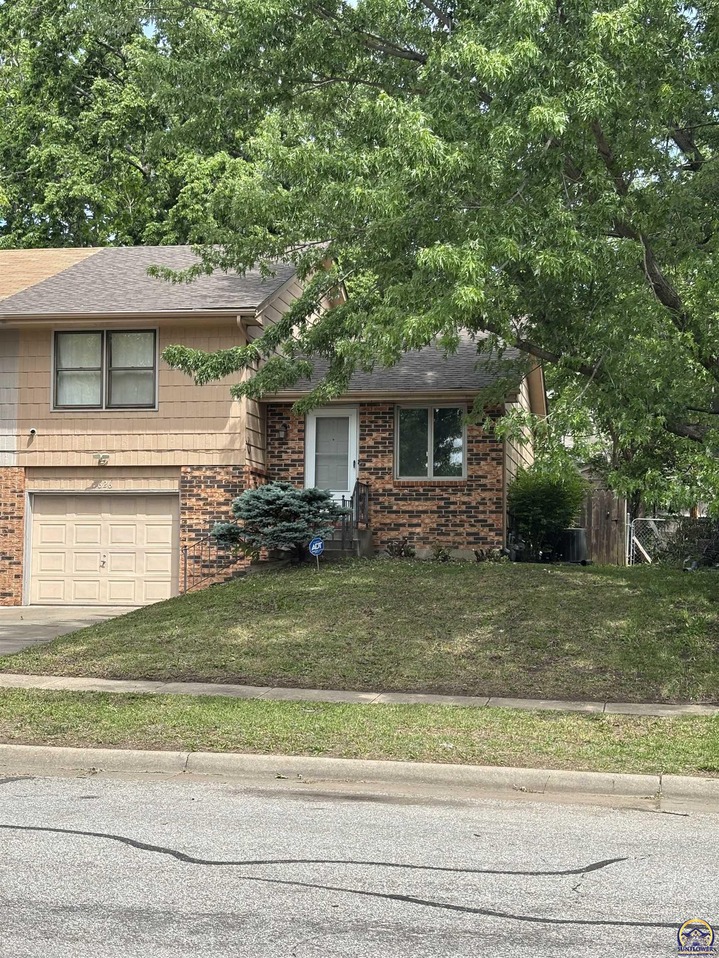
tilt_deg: +4.3
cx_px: 360
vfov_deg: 36.8
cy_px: 479
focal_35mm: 52
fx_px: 1440
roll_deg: -0.1
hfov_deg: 28.0
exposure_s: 1/910
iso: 32
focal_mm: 5.96
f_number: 1.6
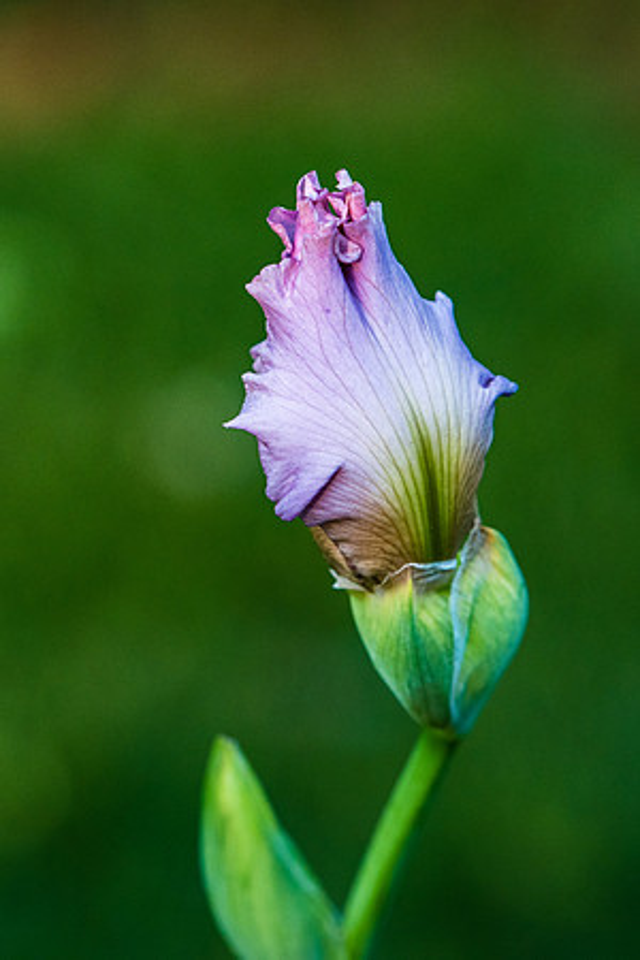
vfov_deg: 6.4
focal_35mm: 324
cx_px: 286
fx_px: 8633
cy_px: 442
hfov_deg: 4.2
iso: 640
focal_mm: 200
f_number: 5.6
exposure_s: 1/160
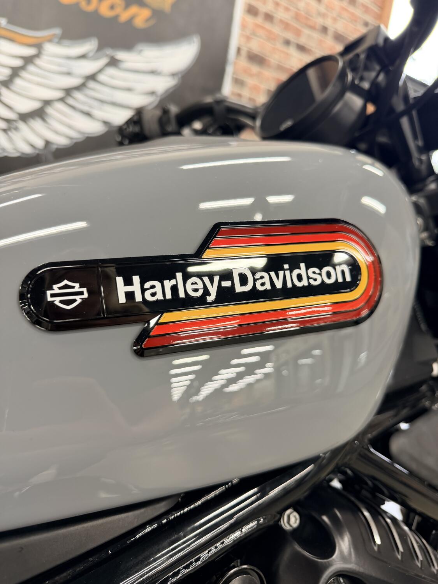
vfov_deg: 71.6
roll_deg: -8.3
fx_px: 405
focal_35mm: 24
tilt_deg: -12.8
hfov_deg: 56.8
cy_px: 292
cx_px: 219
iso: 160
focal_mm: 6.76
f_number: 1.78
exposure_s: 1/60
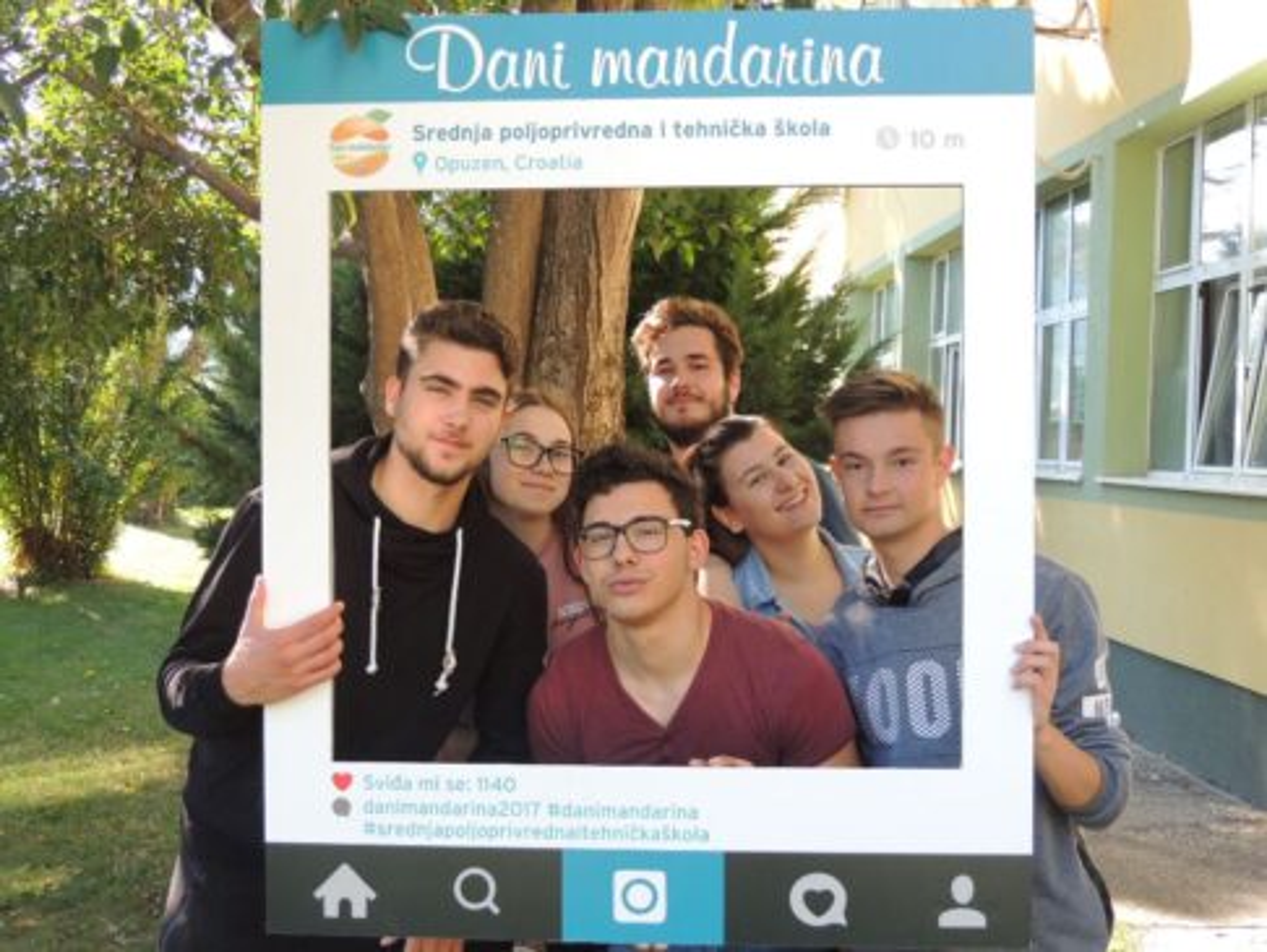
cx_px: 634
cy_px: 476
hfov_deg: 43.8
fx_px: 1575
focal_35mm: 43
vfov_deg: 33.6
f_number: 3.4
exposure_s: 1/80
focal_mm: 7.6
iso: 100
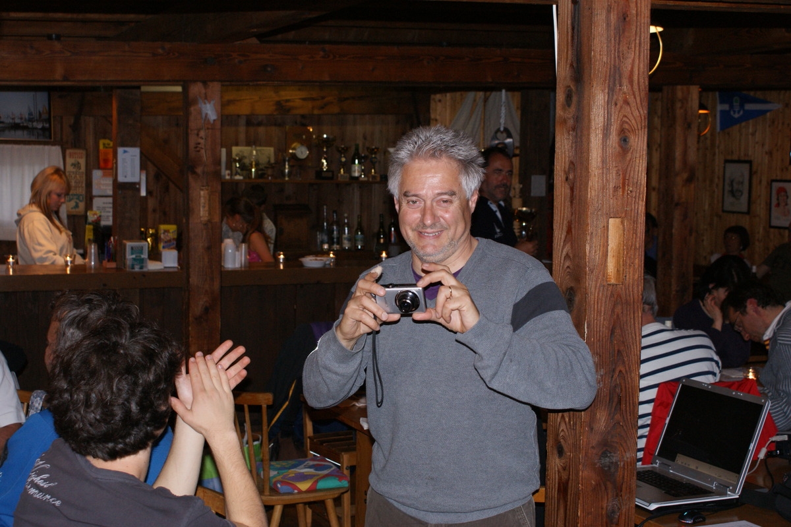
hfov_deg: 37.9
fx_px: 1153
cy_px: 264
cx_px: 396
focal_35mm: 52
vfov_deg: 25.7
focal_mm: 35
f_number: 5.6
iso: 400
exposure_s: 1/60
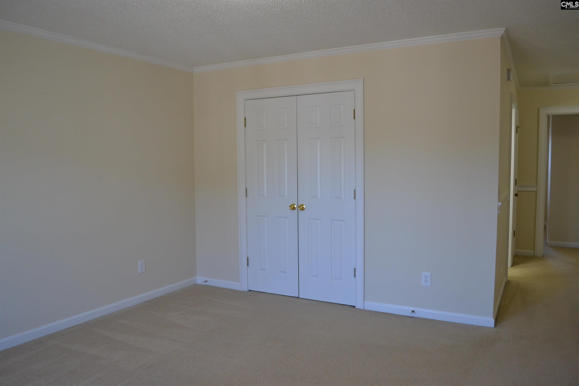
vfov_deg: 47.9
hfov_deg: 67.4
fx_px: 434
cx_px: 290
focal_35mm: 27
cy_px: 193
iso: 400
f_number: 4
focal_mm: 18
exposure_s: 1/60
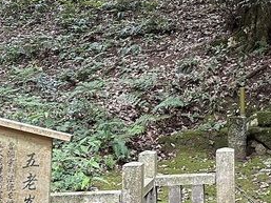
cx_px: 250
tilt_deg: +3.8
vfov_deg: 19.2
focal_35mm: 76
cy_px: 33
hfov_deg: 24.8
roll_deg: +2.1
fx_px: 595
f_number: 1.78
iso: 250
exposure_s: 1/84
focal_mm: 6.86
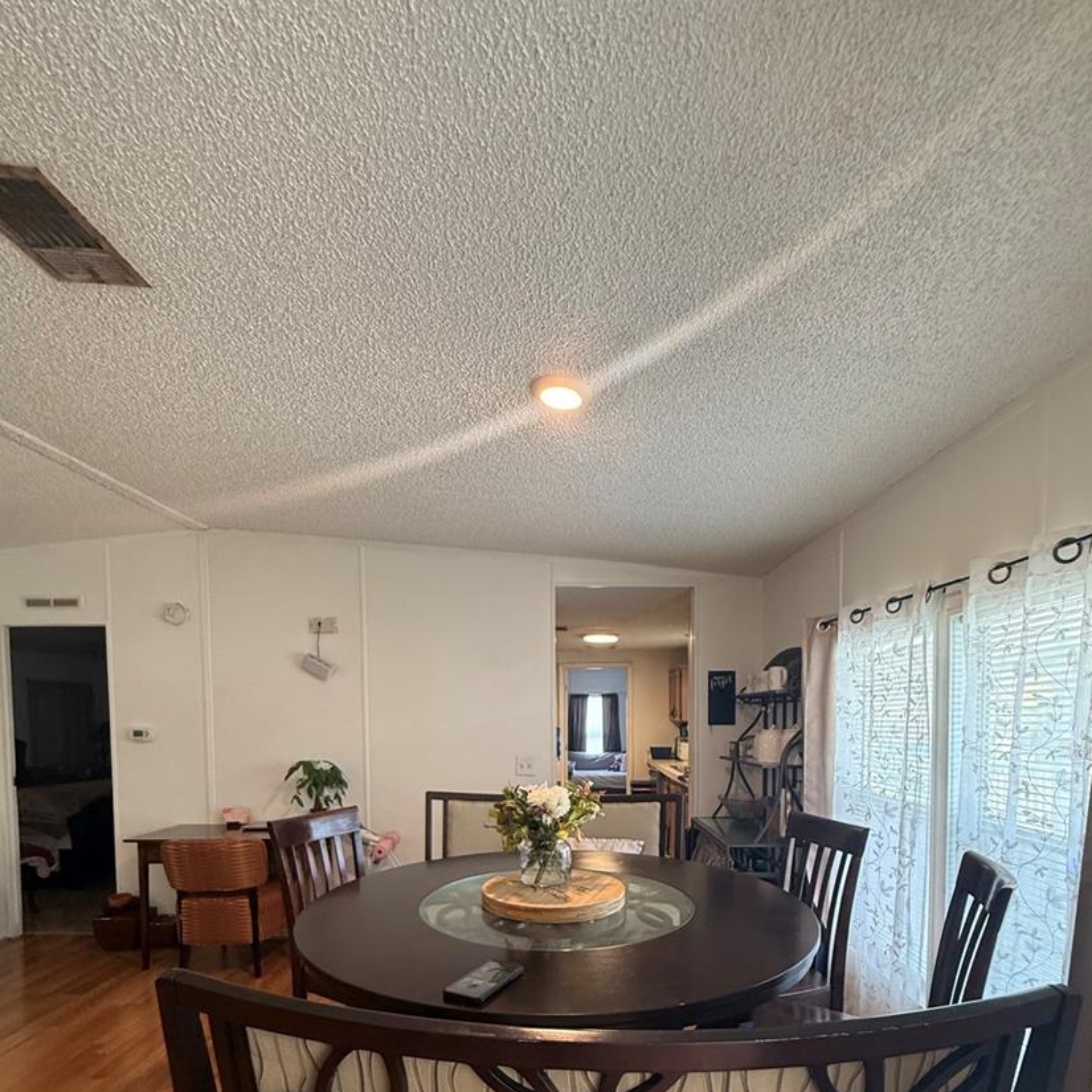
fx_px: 642
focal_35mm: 18
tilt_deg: -0.8
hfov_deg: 80.7
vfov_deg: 77.4
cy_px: 751
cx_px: 557
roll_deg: +0.1
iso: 250
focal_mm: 2.22
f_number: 2.2
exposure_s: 1/60
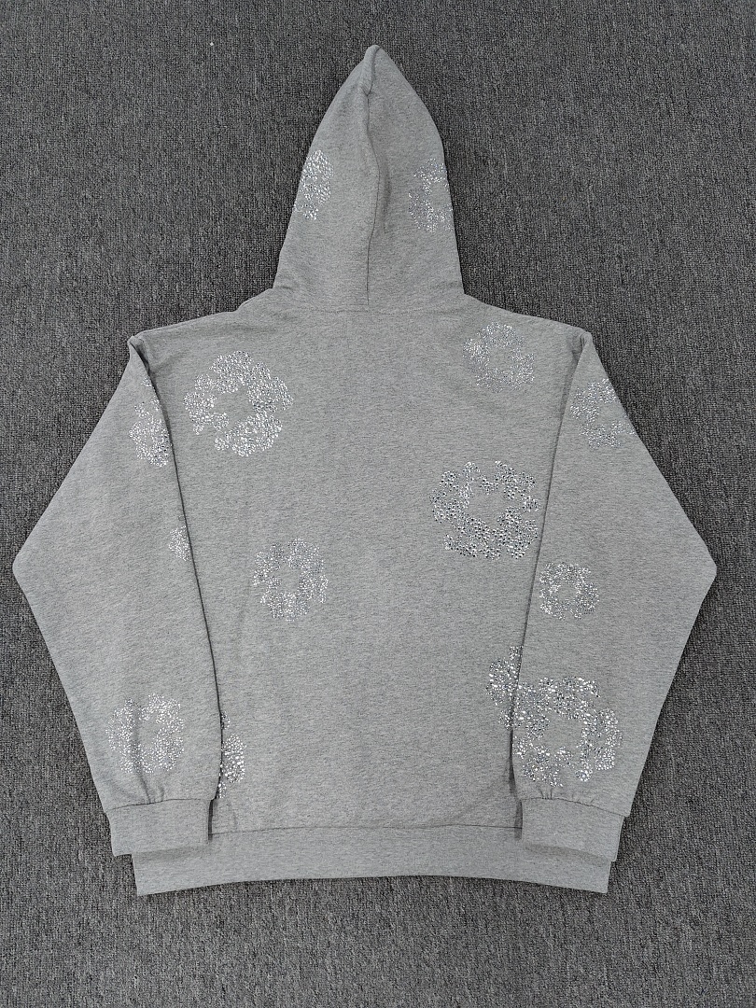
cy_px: 504
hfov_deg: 56.8
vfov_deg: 71.6
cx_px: 378
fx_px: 699
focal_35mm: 24
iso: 1151
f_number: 1.88
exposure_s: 1/100
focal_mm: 5.56
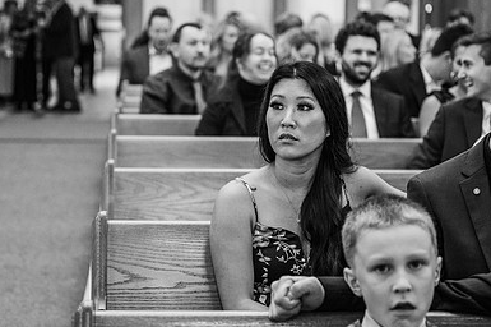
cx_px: 212
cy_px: 178
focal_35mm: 92
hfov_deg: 22.1
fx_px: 1254
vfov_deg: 14.8
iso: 1600
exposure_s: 1/200
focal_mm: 61
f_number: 2.8
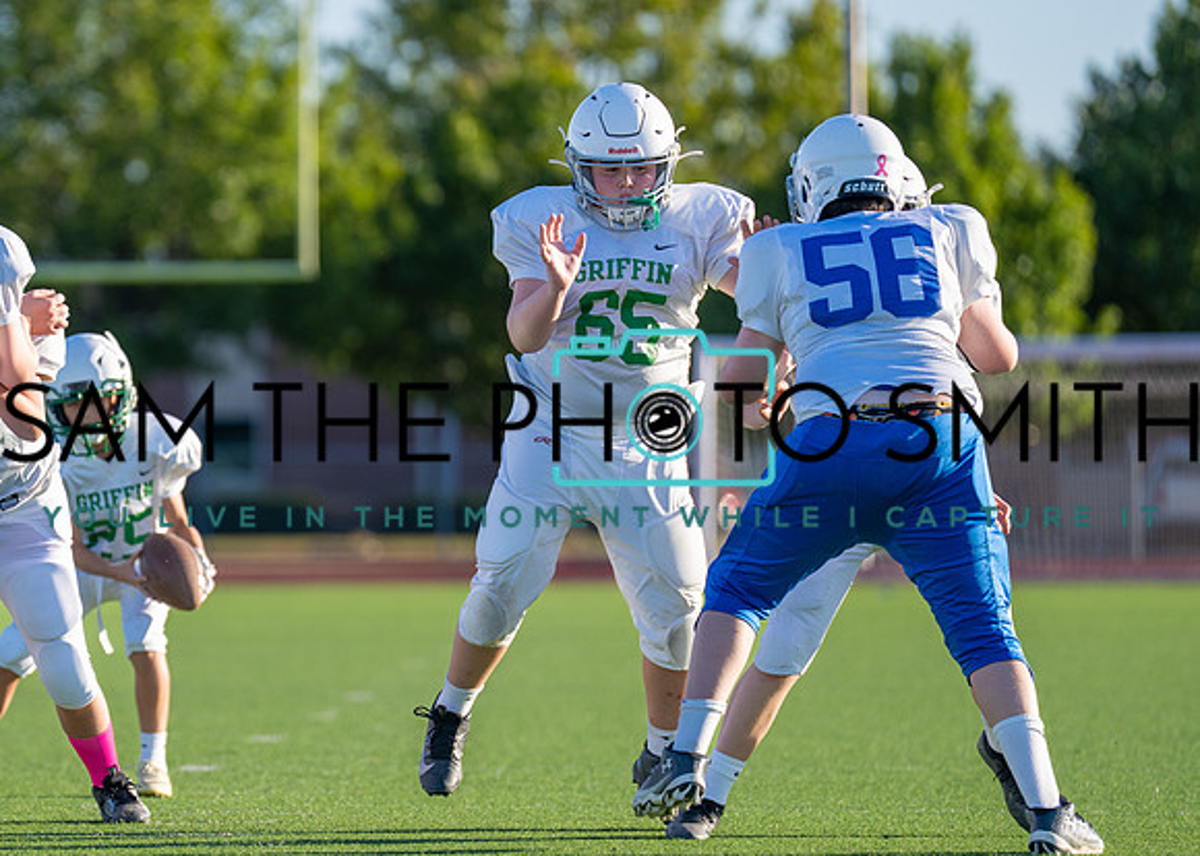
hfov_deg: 5.9
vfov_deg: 4.2
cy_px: 478
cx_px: 163
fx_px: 11578
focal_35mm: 340
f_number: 2.8
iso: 100
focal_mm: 200
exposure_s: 1/1600
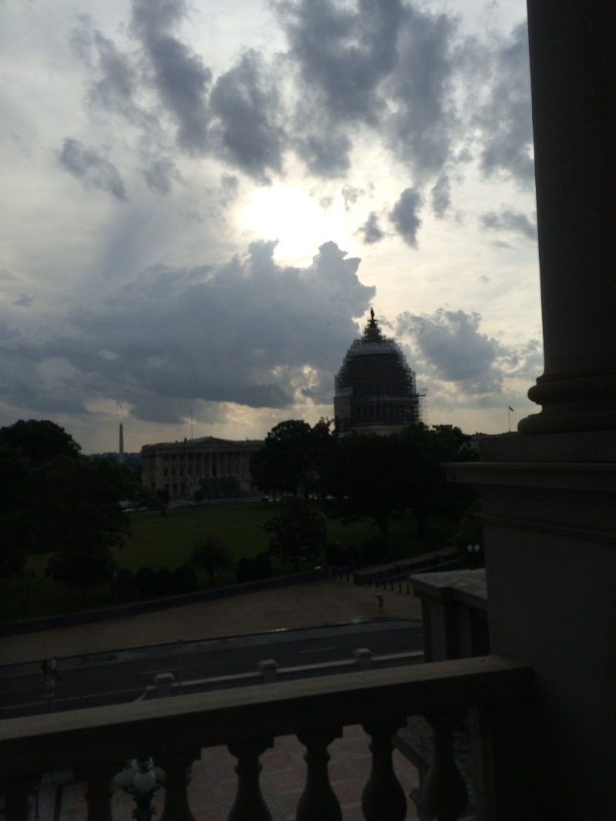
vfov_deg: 61.6
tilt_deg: +1.9
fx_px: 688
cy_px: 410
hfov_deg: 48.2
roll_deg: +2.0
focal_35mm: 29
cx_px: 308
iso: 32
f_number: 2.2
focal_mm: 4.15
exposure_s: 1/3165
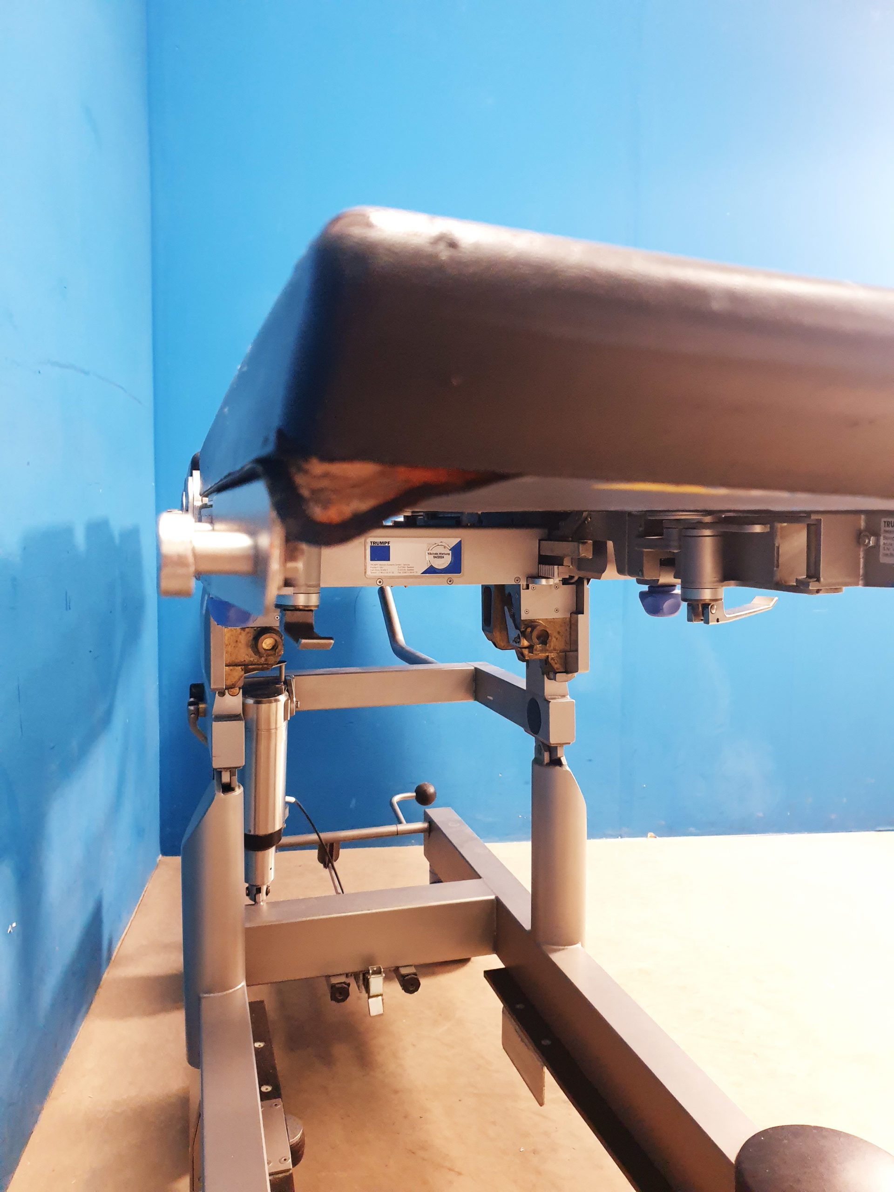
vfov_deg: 67.3
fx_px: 895
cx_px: 447
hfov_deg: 53.1
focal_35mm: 26
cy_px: 596
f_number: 1.5
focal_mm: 4.3
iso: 320
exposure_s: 1/50
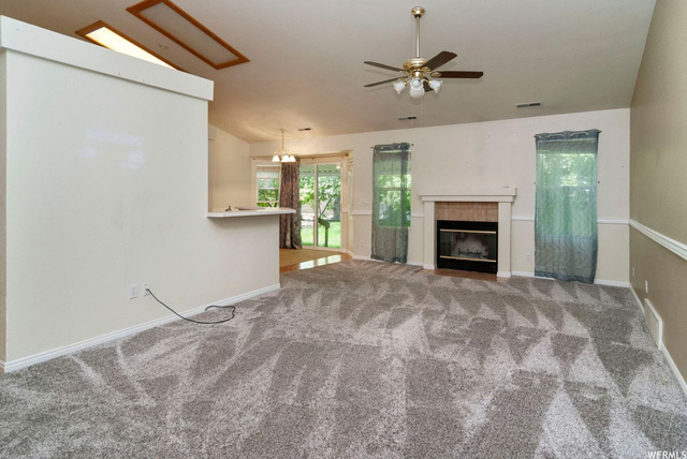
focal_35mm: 18
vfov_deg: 67.5
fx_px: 344
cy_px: 230
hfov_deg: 89.9
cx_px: 344
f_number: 5
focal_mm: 12
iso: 200
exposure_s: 1/60
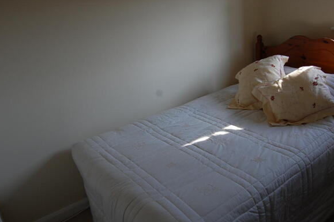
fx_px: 315
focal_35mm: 34
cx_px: 184
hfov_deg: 55.7
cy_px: 110
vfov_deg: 38.8
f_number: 5
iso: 400
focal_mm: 20
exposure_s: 1/100
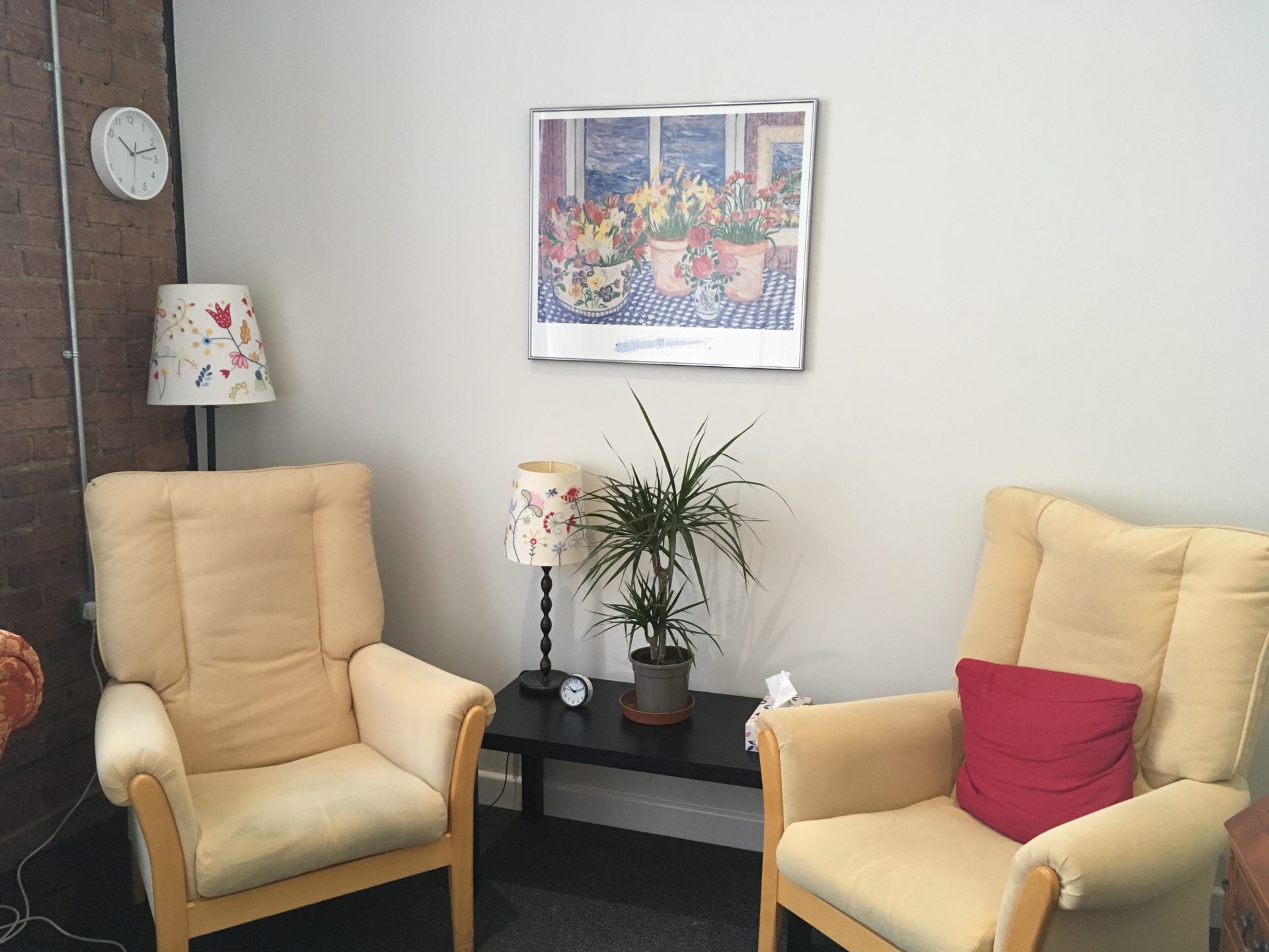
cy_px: 476
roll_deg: -0.3
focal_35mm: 29
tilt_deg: -9.1
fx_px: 1063
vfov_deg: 48.2
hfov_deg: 61.7
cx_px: 634
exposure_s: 1/33
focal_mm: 4.15
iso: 160
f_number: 2.2
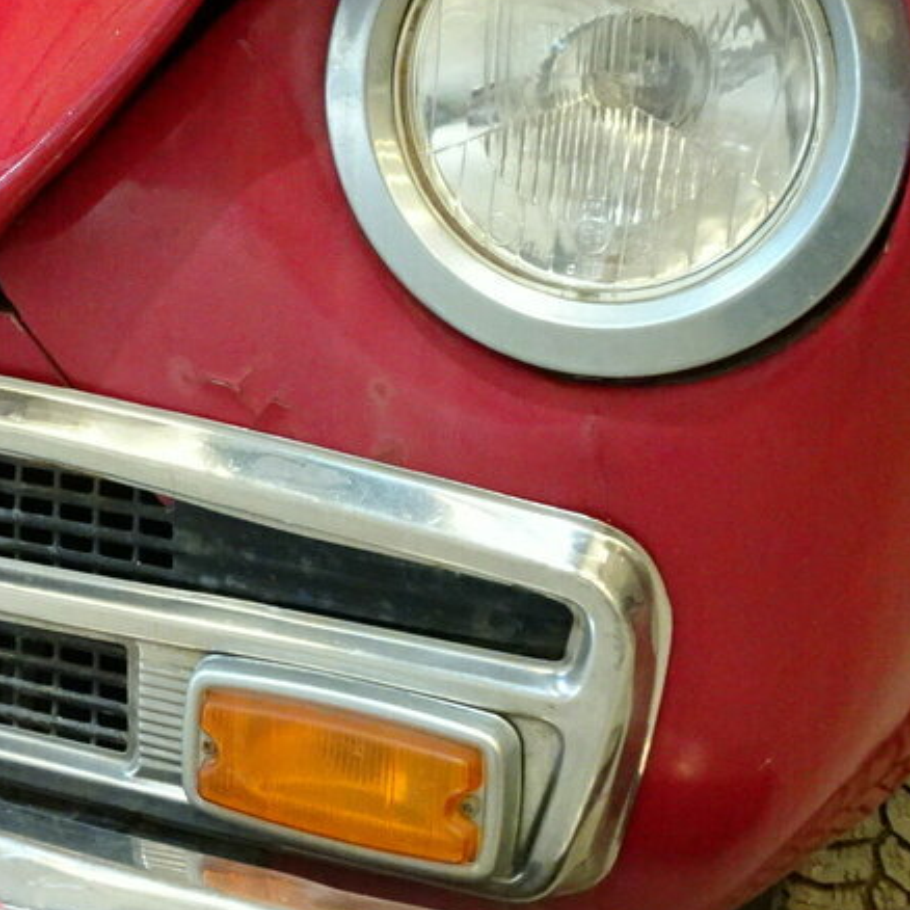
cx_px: -170
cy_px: 293
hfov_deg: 20.3
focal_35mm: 80
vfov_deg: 21.6
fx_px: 2379
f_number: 4
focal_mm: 5.61
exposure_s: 1/15
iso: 800
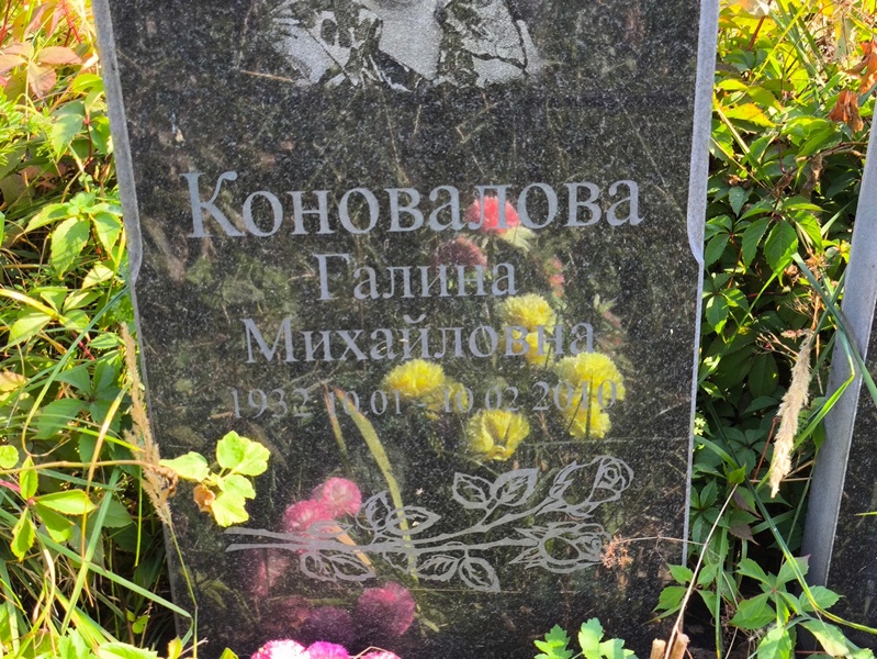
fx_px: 1267
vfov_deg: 29.1
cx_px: 438
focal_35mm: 50
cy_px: 330
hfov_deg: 38.2
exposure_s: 1/253
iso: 50
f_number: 1.7
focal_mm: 4.71
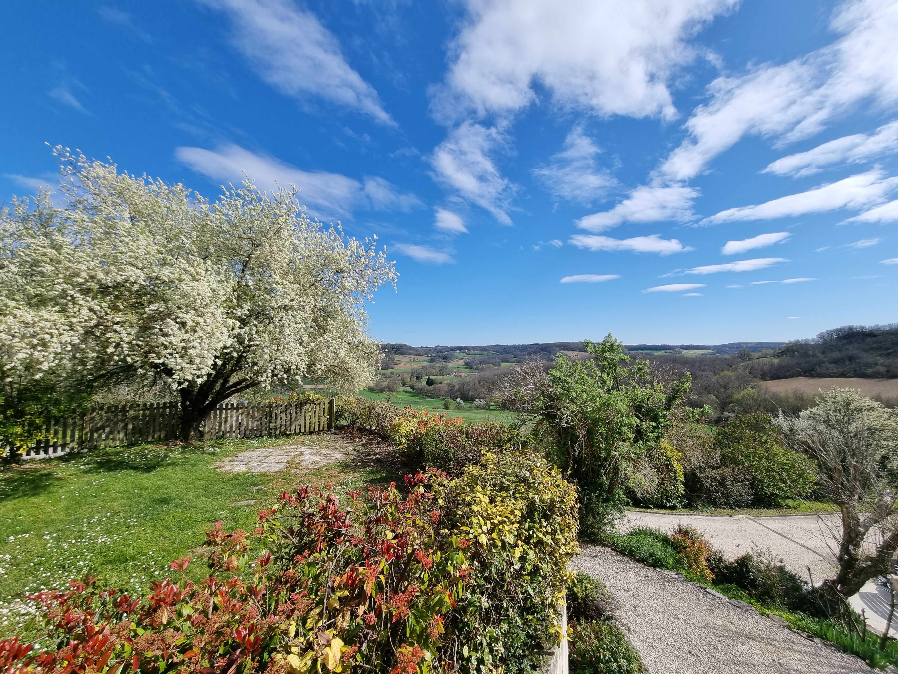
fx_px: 337
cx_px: 449
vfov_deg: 89.9
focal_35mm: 13
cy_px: 337
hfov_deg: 106.2
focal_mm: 2.2
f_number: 2.2
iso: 50
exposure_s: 1/2120
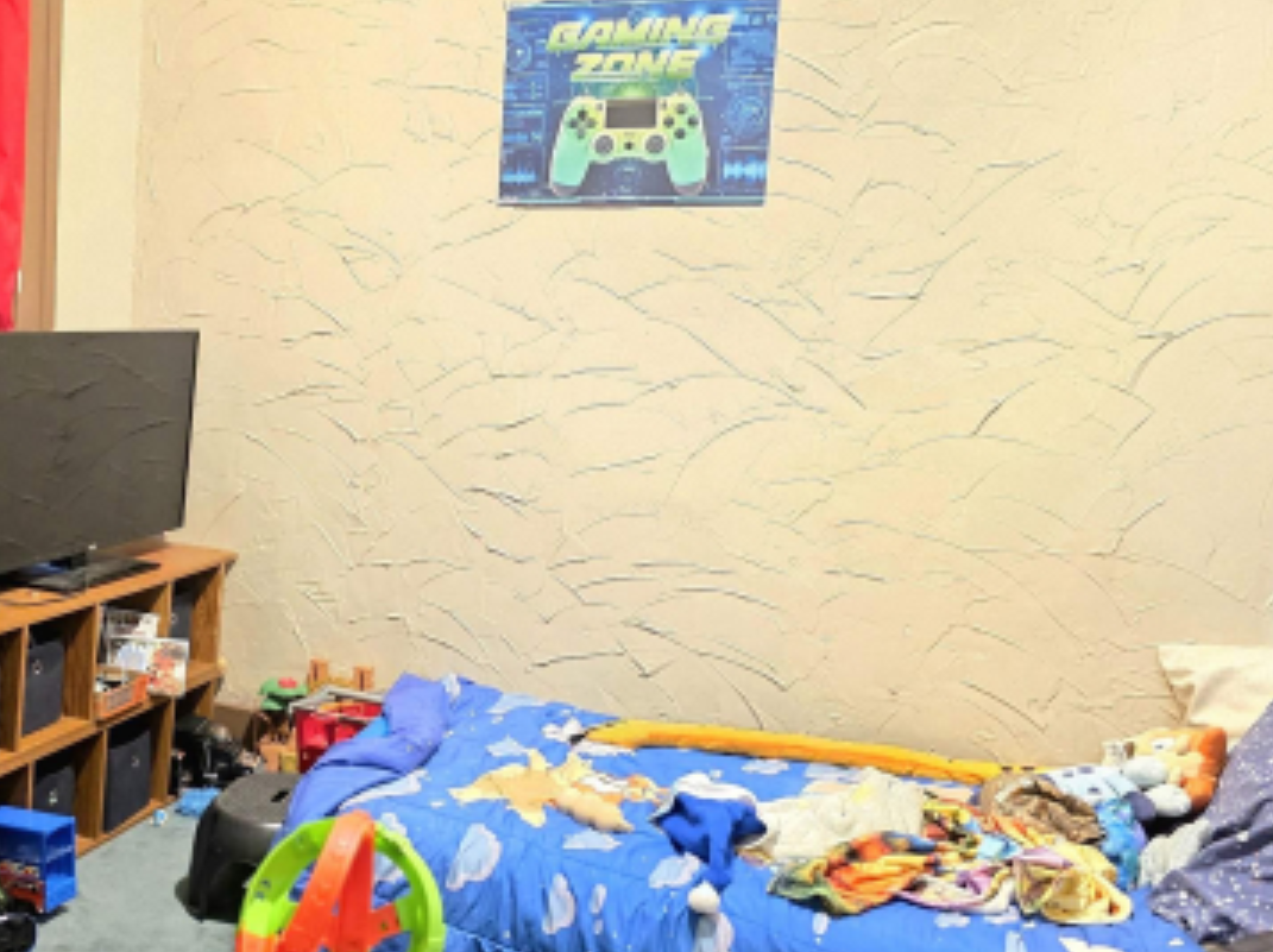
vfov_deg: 33.4
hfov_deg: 42.4
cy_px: 578
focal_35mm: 43
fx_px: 1580
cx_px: 305
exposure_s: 1/24
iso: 1600
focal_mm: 6.3
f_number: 1.7
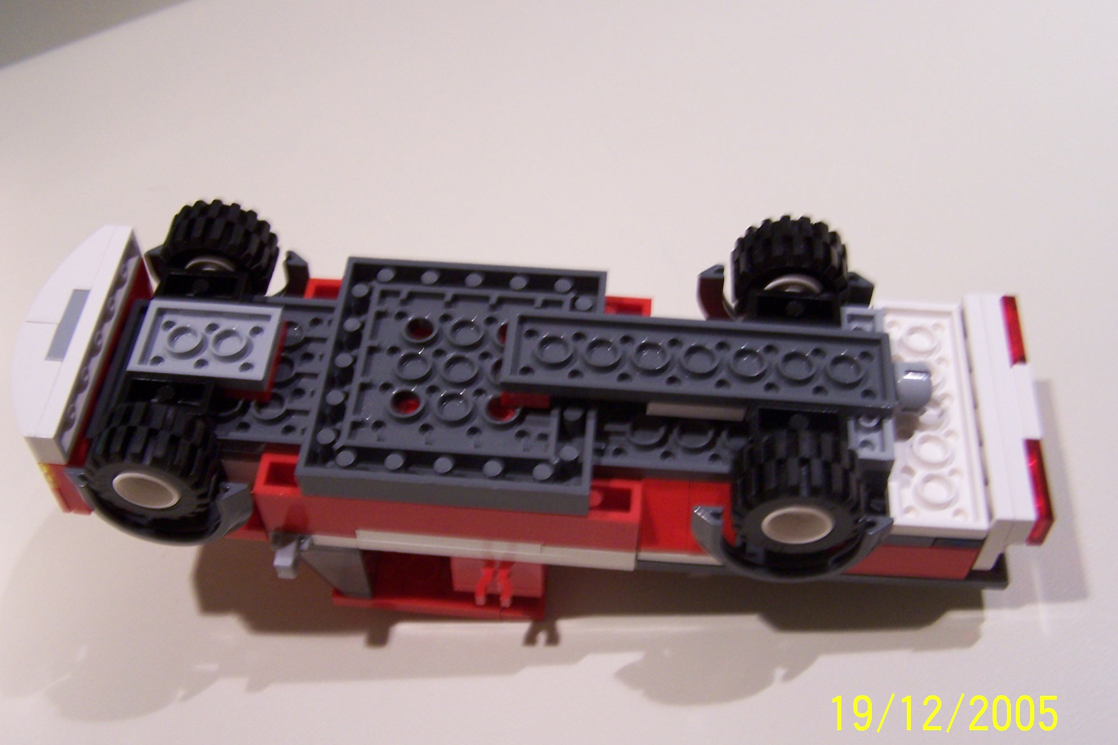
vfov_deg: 33.4
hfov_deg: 48.5
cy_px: 401
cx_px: 554
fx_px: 1242
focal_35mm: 40
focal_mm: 6.3
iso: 140
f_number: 2.8
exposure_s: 1/15
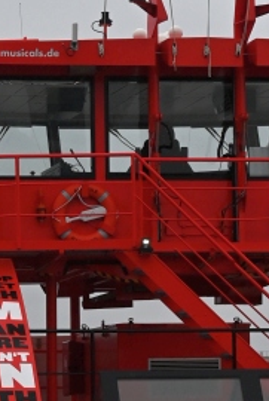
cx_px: 203
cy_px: 282
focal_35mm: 235
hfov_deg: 5.9
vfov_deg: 8.7
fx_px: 2624
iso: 200
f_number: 5
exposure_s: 1/500
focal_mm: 62
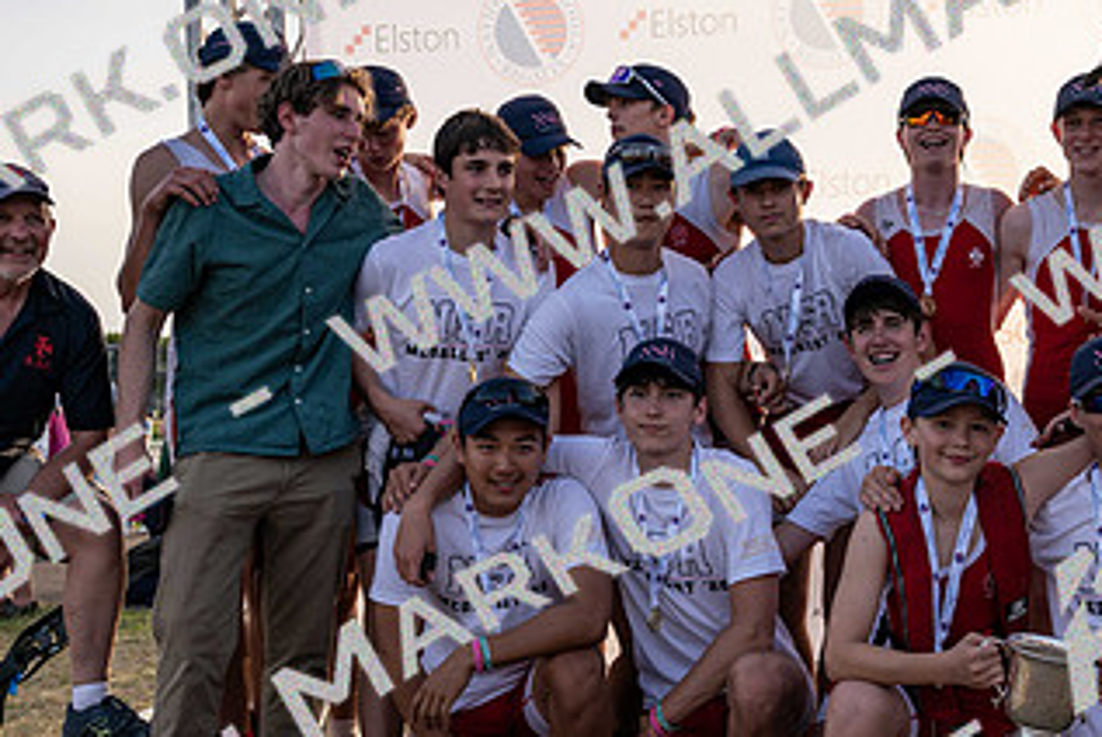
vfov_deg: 25.6
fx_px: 1624
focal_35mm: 53
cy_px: 384
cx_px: 758
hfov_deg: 37.0
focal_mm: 29
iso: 72
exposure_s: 1/500
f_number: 4
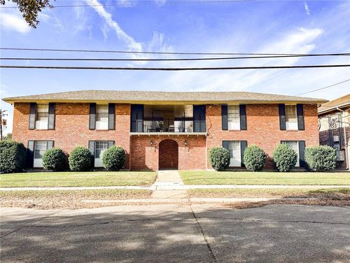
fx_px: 243
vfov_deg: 56.8
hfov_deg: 71.6
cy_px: 132
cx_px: 175
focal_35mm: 24
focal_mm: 6.86
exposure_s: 1/3200
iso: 80
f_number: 1.8
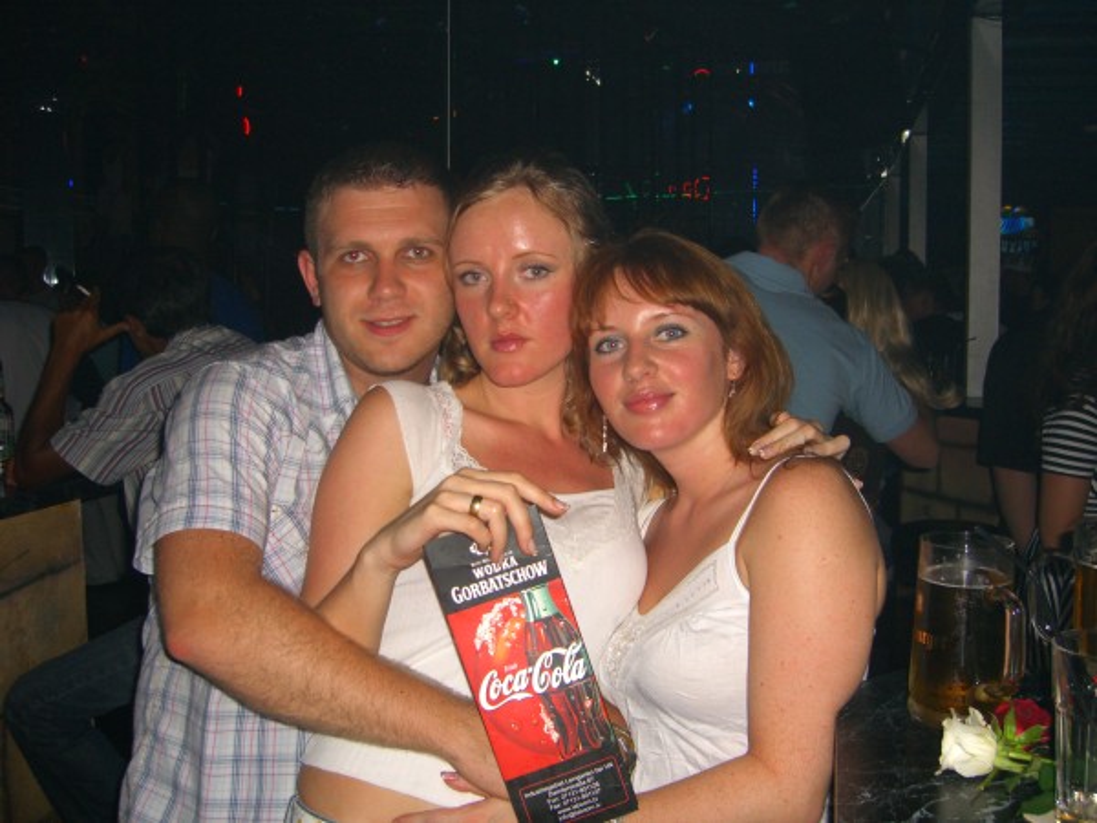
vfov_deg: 37.7
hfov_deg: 49.0
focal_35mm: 38
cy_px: 412
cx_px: 548
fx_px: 1204
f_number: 2.8
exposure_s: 1/60
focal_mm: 7.9
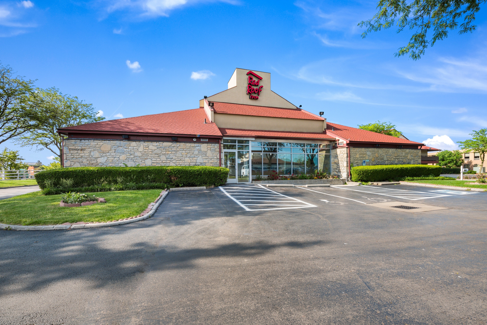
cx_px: 244
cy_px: 162
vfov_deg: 77.4
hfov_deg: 100.4
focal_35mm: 15
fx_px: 203
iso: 400
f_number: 8
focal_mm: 15
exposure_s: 1/400
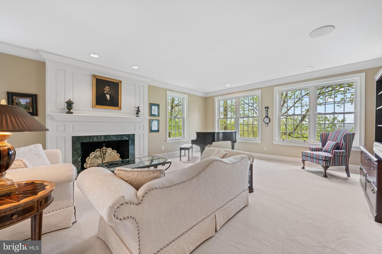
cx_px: 191
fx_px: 149
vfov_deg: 81.2
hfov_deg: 104.3
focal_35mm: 14
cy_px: 127
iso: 400
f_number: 8
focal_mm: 14
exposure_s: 1/15
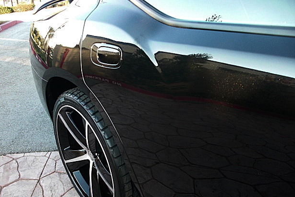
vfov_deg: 34.2
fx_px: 320
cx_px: 142
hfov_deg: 49.5
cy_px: 108
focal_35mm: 39
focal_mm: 6.3
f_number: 2.8
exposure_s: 1/100
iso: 200
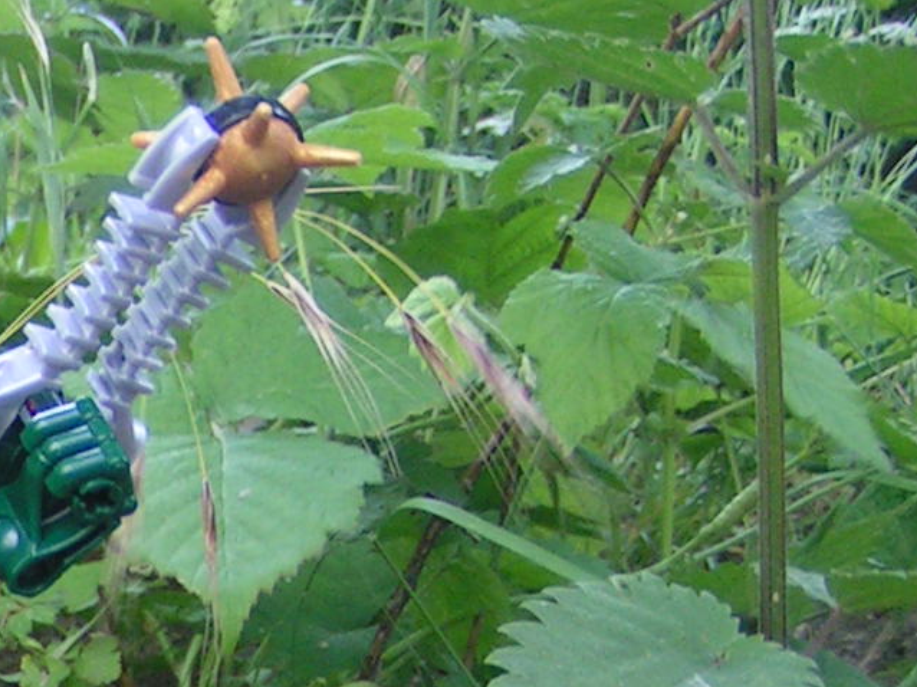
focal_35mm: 122
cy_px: 861
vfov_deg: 11.8
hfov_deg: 14.9
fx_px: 3231
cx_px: -499
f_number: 2.8
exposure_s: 1/40
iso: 100
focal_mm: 5.8
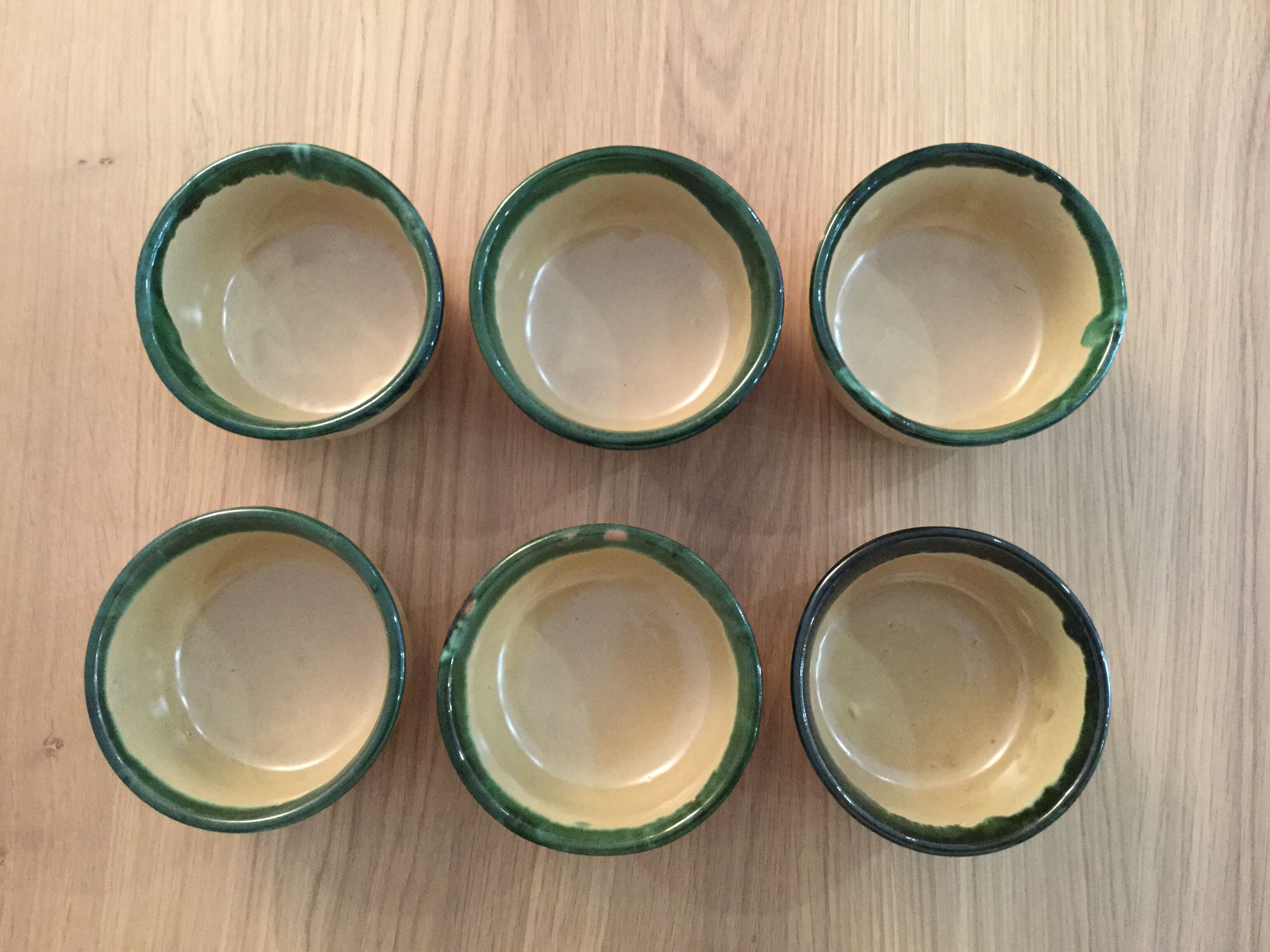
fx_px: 1137
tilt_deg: -84.3
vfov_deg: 45.4
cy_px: 476
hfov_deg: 58.4
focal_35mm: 31
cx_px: 635
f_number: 2.4
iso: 200
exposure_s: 1/25
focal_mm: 3.3
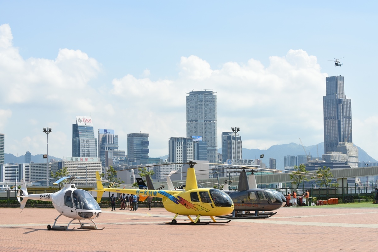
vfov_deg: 19.5
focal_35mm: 70
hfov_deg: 28.8
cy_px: 126
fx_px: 735
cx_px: 189
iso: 500
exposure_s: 1/500
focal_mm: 70
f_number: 10
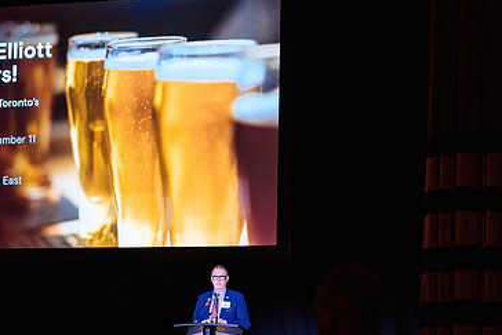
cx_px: 177
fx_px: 1772
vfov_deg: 10.8
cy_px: 228
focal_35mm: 127
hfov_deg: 16.1
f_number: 2.8
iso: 1600
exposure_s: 1/100
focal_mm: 70
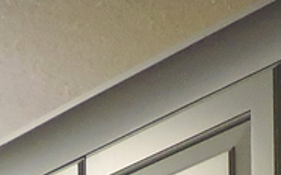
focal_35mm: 197
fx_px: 1508
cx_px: -77
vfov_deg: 5.6
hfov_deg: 10.4
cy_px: 742
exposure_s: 1/30
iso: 360
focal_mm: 4.3
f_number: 3
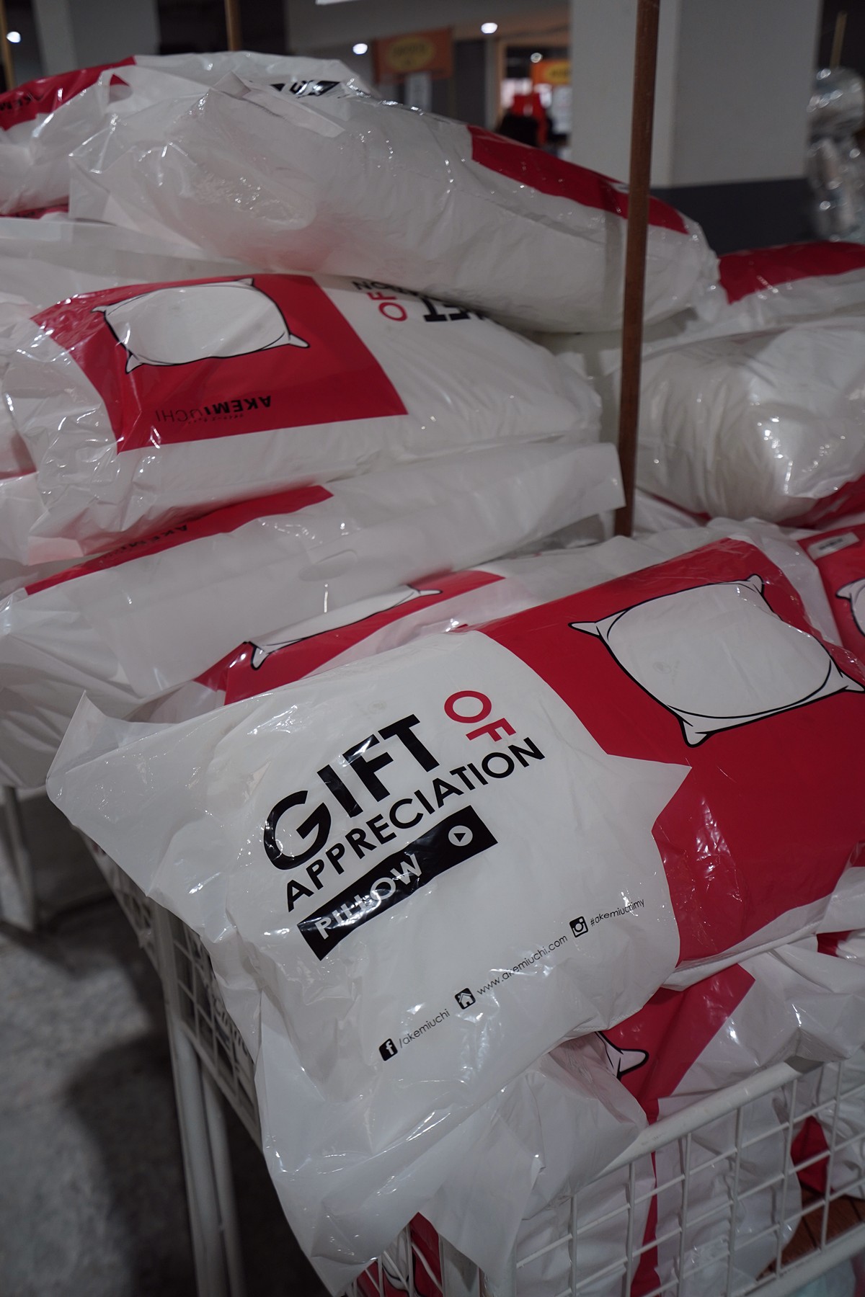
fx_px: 1261
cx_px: 432
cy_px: 648
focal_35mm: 35
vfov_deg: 54.4
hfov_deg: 37.9
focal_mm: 35
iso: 640
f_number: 4
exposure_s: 1/160
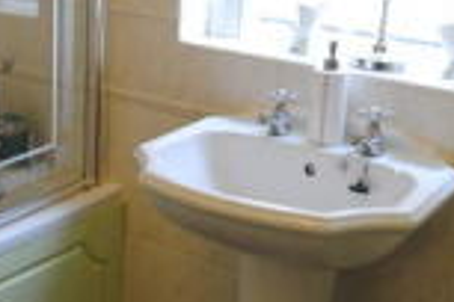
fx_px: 807
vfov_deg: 21.1
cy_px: 96
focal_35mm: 64
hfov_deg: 31.3
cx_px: 177
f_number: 3.5
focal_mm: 10
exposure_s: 1/13
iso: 400
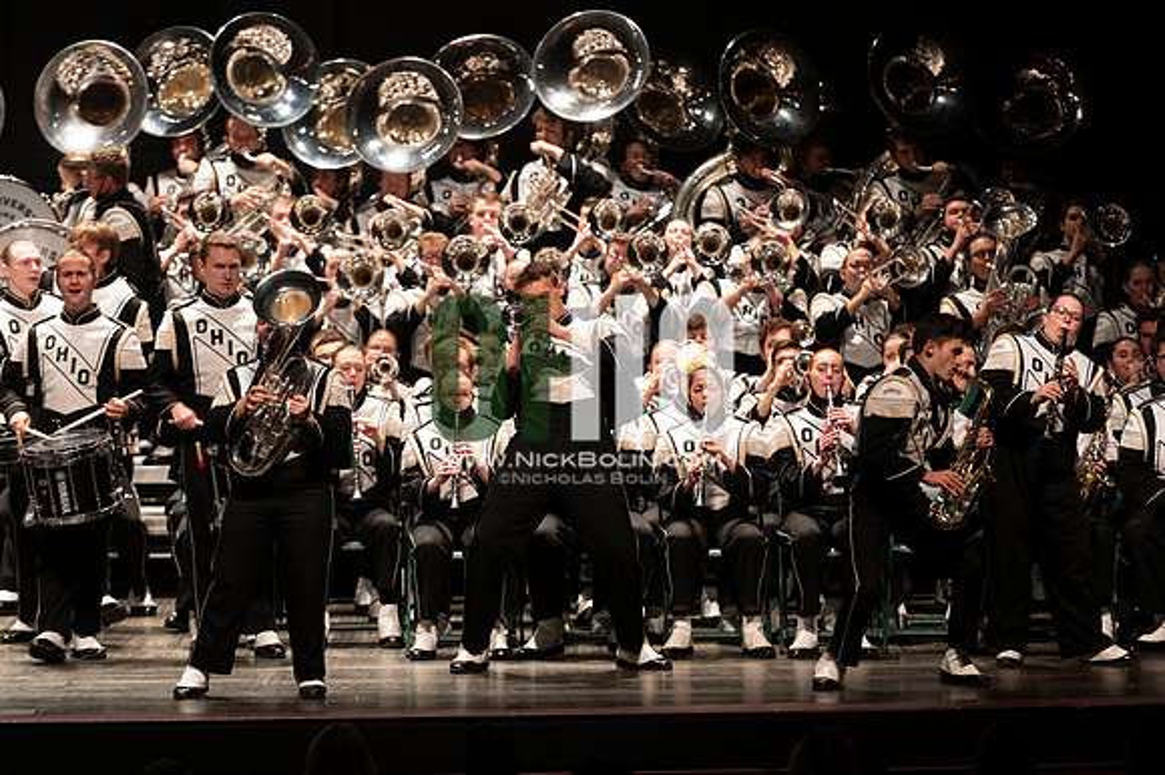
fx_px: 6468
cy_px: 388
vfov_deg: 6.9
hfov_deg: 10.3
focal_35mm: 200
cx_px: 582
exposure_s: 1/500
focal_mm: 200
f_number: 2.8
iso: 2500
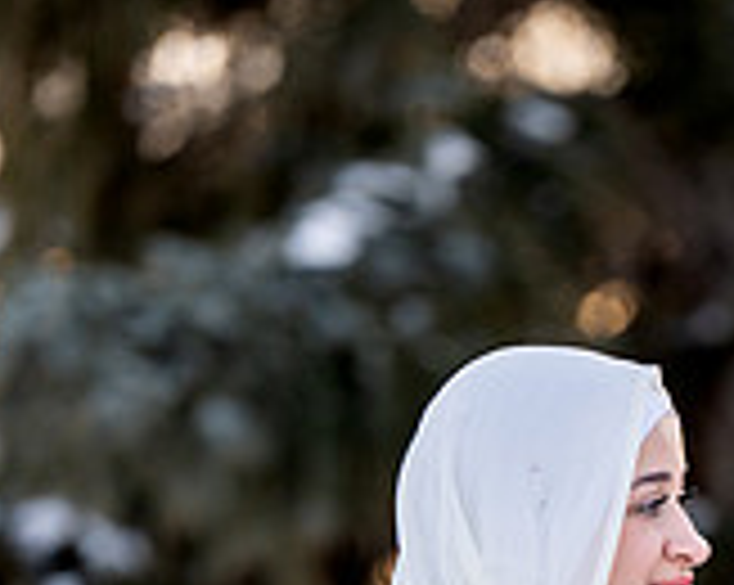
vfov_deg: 2.2
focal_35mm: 709
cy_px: 866
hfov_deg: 2.7
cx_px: 743
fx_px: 15384
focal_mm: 200
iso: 100
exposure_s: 1/160
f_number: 2.8
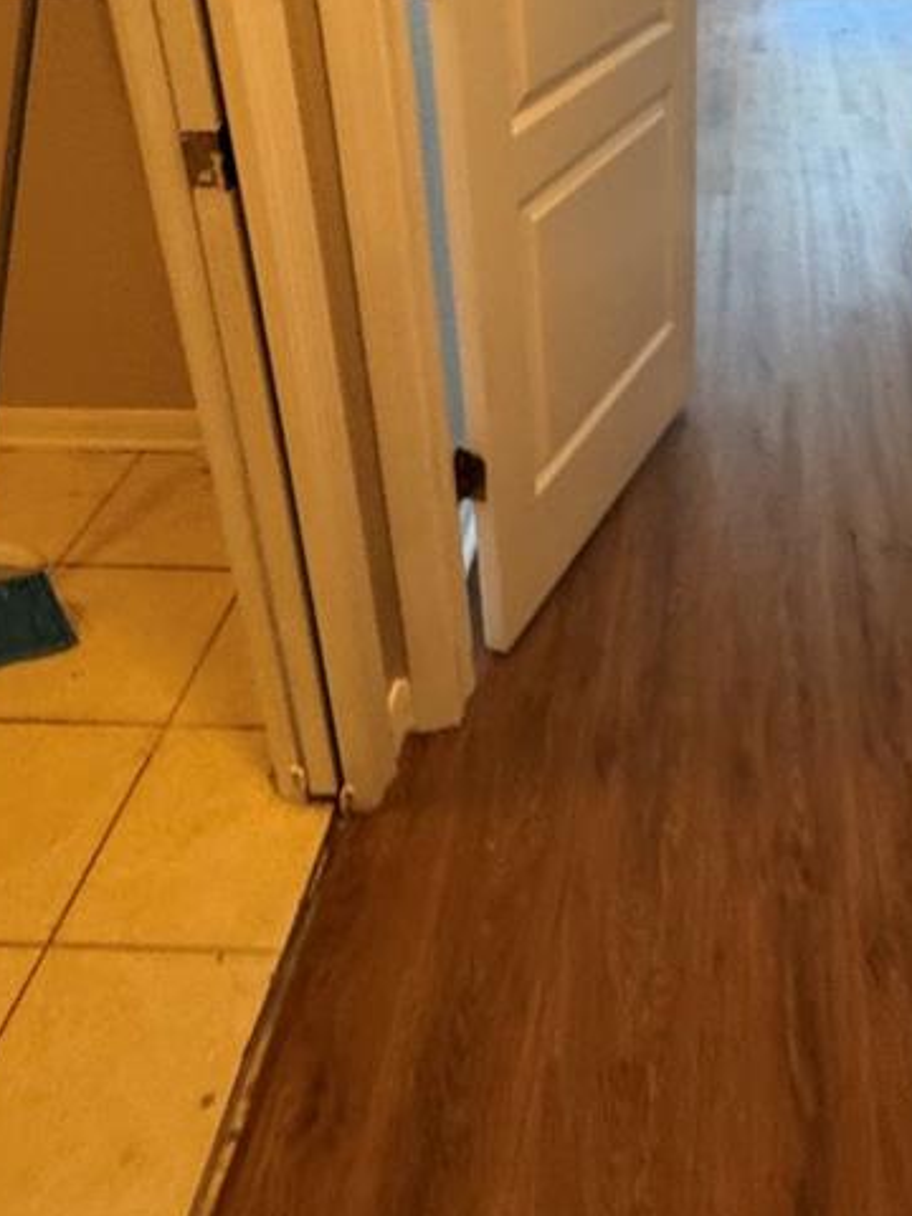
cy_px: 251
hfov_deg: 39.4
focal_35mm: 35
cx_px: 702
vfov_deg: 49.7
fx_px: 1229
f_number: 2.2
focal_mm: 2.22
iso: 400
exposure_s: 1/60
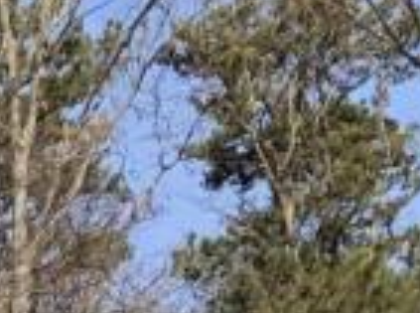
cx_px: -825
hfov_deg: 8.3
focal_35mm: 204
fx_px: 2469
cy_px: 1055
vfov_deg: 6.4
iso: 20
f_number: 1.8
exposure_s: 1/2336
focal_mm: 3.99
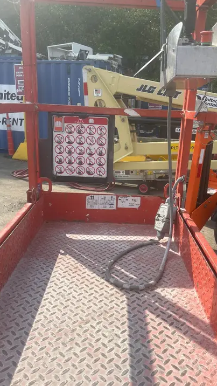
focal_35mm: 29
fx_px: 297
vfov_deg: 66.1
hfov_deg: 40.2
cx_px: 119
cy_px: 196
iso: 50
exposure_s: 1/3460
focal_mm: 5.7
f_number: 1.5
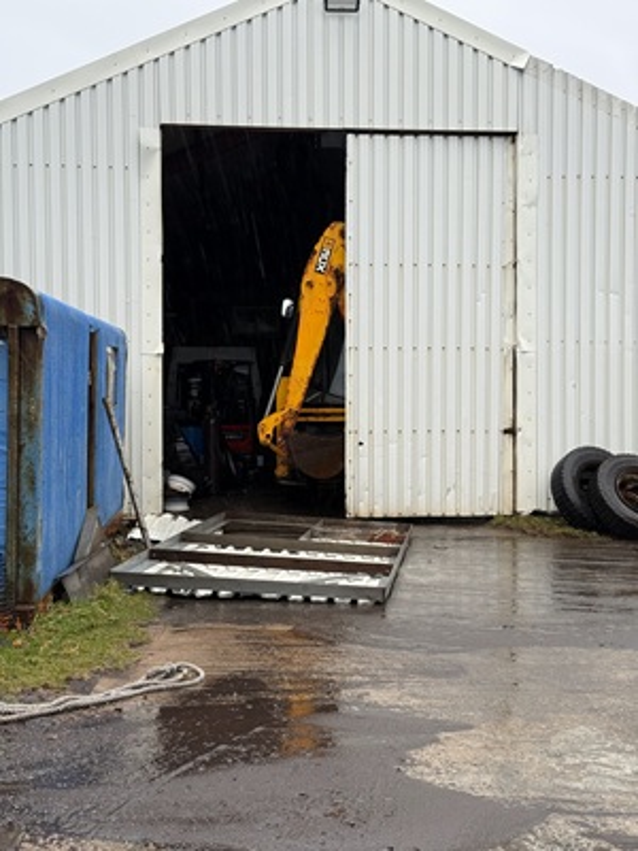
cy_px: 426
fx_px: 1180
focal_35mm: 48
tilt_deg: -0.6
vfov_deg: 39.7
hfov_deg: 30.3
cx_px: 319
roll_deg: +0.3
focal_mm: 6.76
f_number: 1.78
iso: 100
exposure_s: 1/86
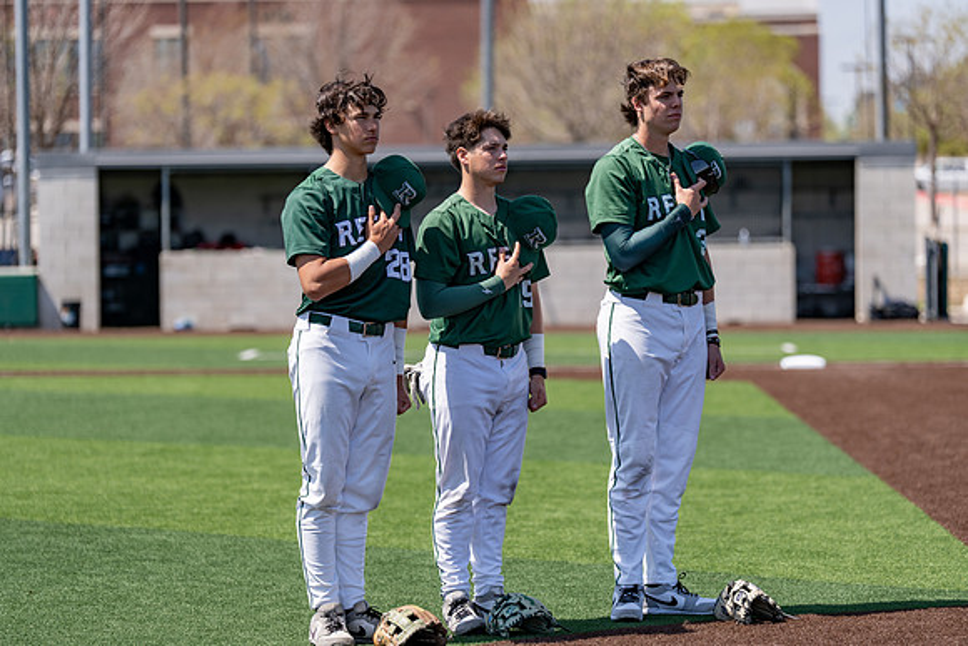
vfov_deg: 10.0
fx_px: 3678
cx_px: 479
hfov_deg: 15.0
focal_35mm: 137
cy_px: 321
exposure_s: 1/2000
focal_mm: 135
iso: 100
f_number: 2.8
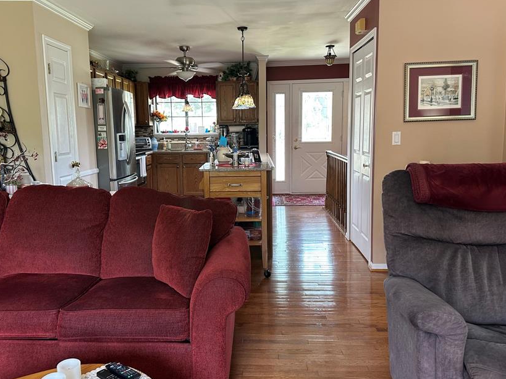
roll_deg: +0.6
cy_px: 184
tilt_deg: -8.4
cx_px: 235
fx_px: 438
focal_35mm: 30
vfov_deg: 46.8
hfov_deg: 59.9
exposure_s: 1/60
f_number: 1.78
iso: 250
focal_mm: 6.86
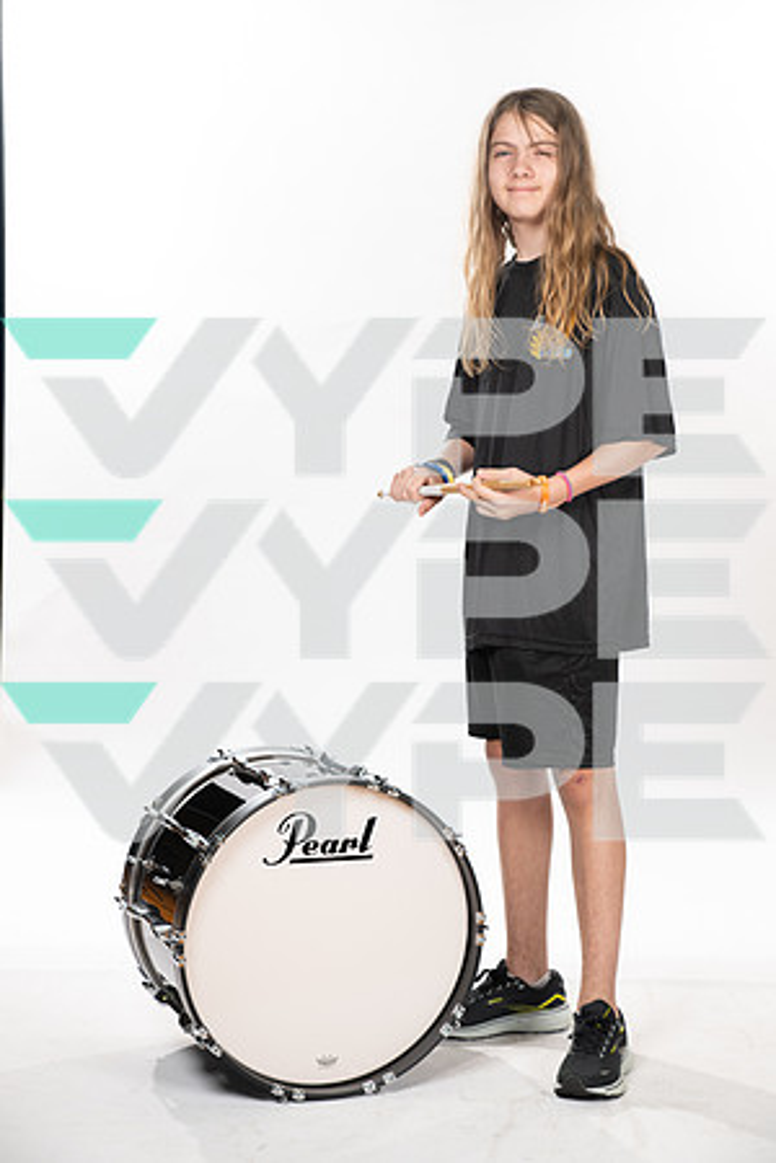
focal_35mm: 65
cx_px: 388
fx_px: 2102
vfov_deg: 31.0
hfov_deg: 20.9
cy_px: 582
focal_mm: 65
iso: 800
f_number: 7.1
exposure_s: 1/320
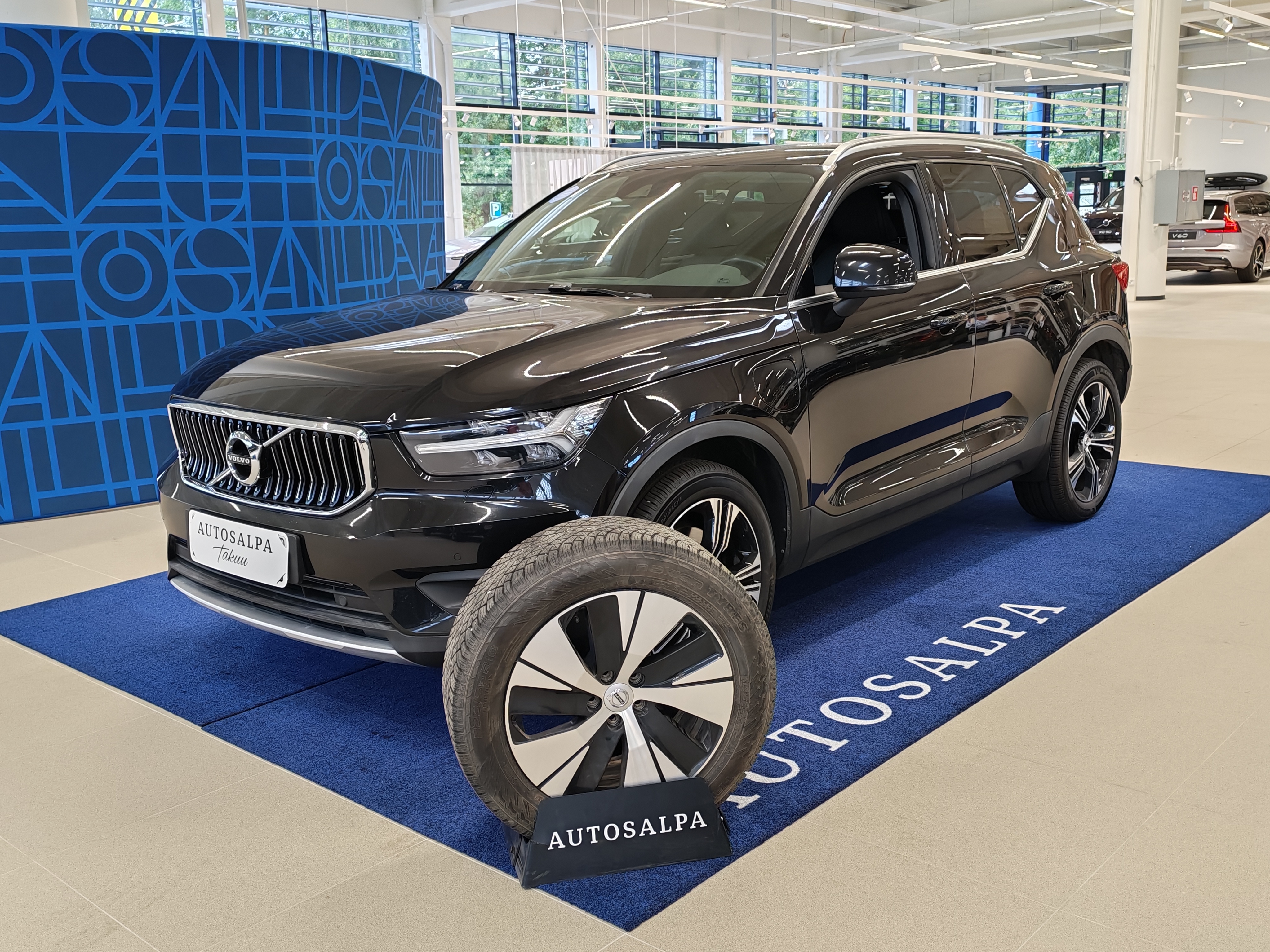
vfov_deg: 40.7
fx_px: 1284
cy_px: 476
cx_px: 635
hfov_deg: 52.6
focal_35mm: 35
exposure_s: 1/100
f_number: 1.9
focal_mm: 6.12
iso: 400
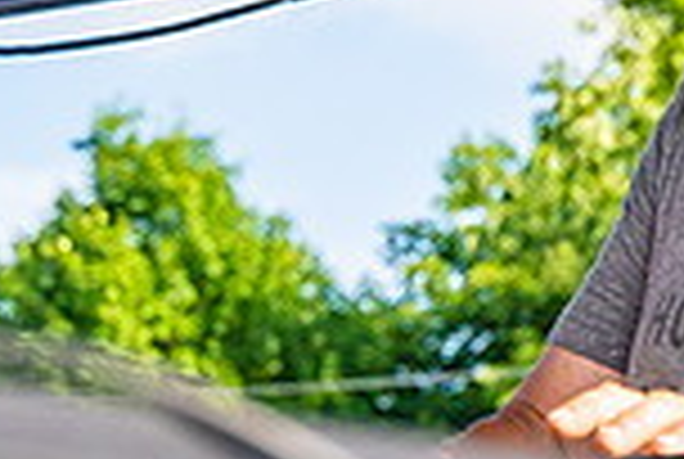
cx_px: 1026
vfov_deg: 3.2
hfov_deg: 4.8
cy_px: 259
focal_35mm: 427
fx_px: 8129
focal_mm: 75
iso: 320
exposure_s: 1/640
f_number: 6.3
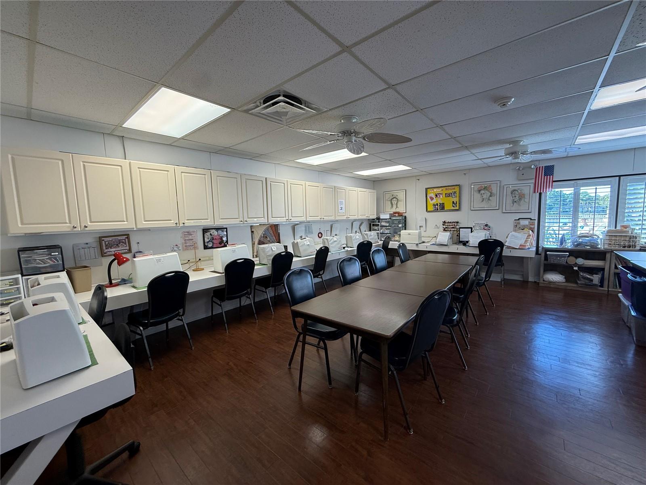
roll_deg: +1.5
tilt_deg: -4.9
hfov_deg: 102.1
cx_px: 323
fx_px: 261
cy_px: 242
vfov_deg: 85.7
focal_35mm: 14
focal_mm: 2.22
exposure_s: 1/120
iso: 125
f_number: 2.2
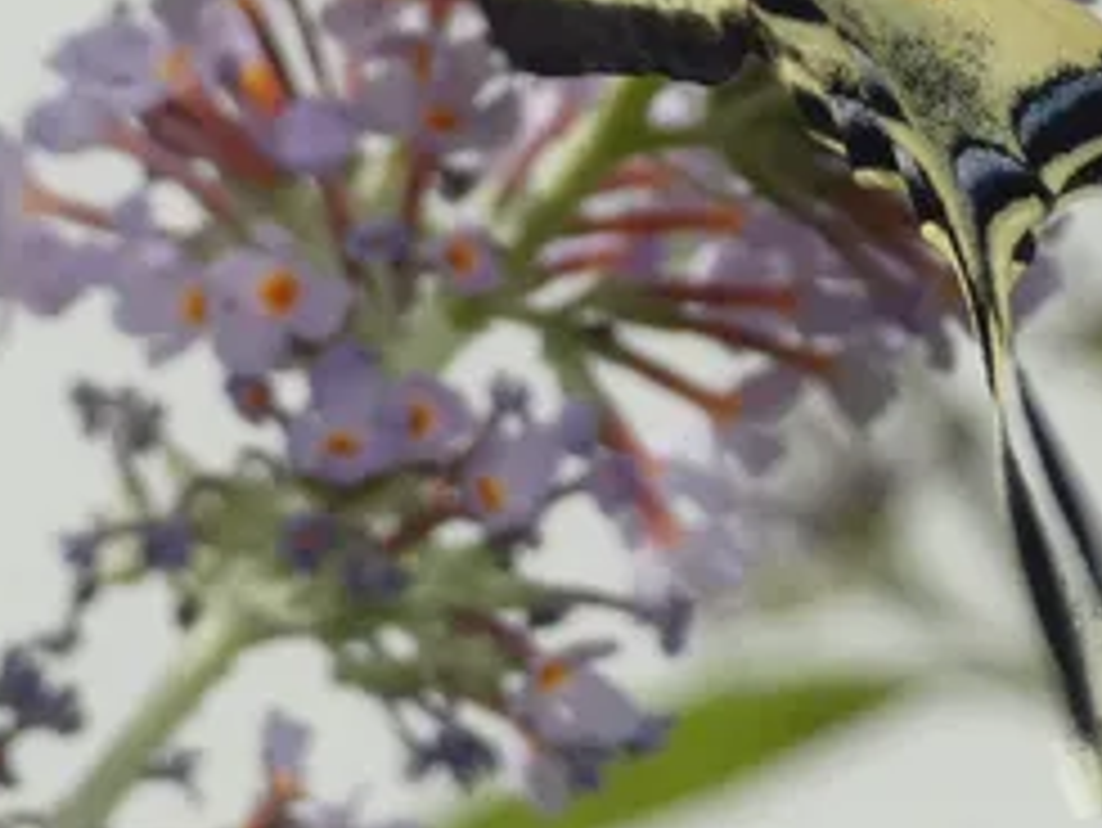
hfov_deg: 4.0
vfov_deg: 3.0
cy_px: -207
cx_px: 742
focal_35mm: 493
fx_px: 15702
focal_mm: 33.9
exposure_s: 1/160
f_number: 5.5
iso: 80
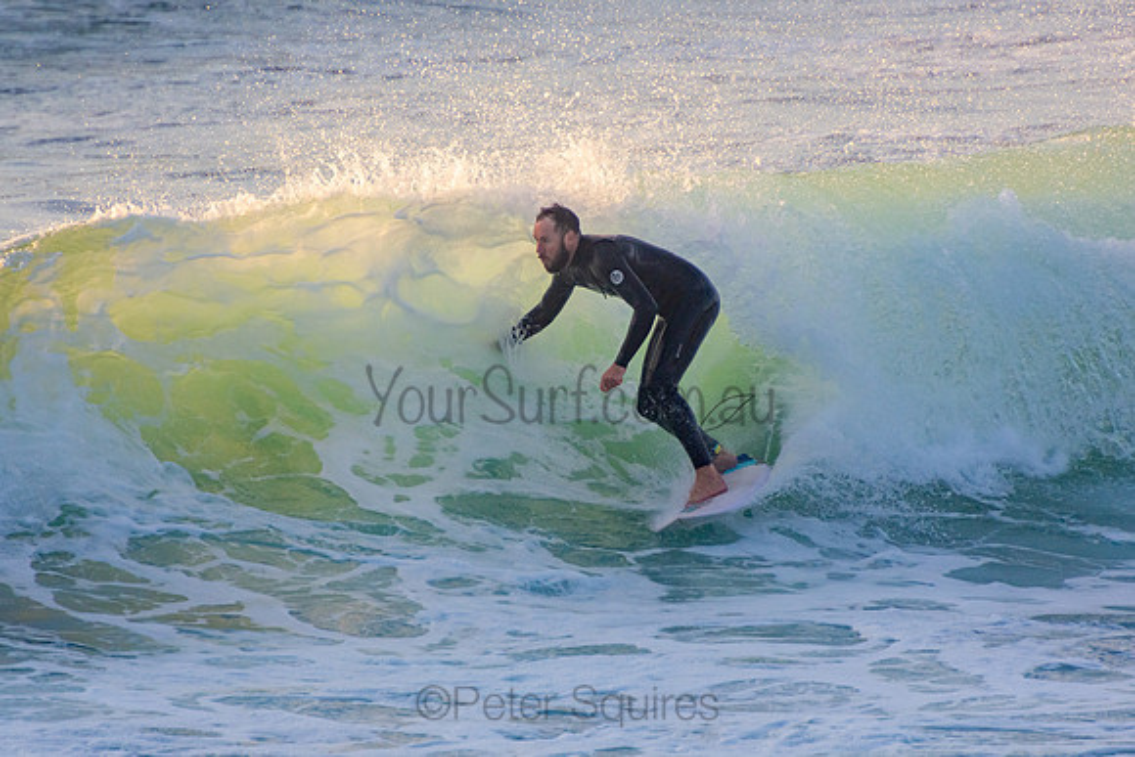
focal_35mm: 621
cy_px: 378
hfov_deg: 3.3
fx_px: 19593
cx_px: 568
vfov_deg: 2.2
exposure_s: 1/1000
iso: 500
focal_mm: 400
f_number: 5.6
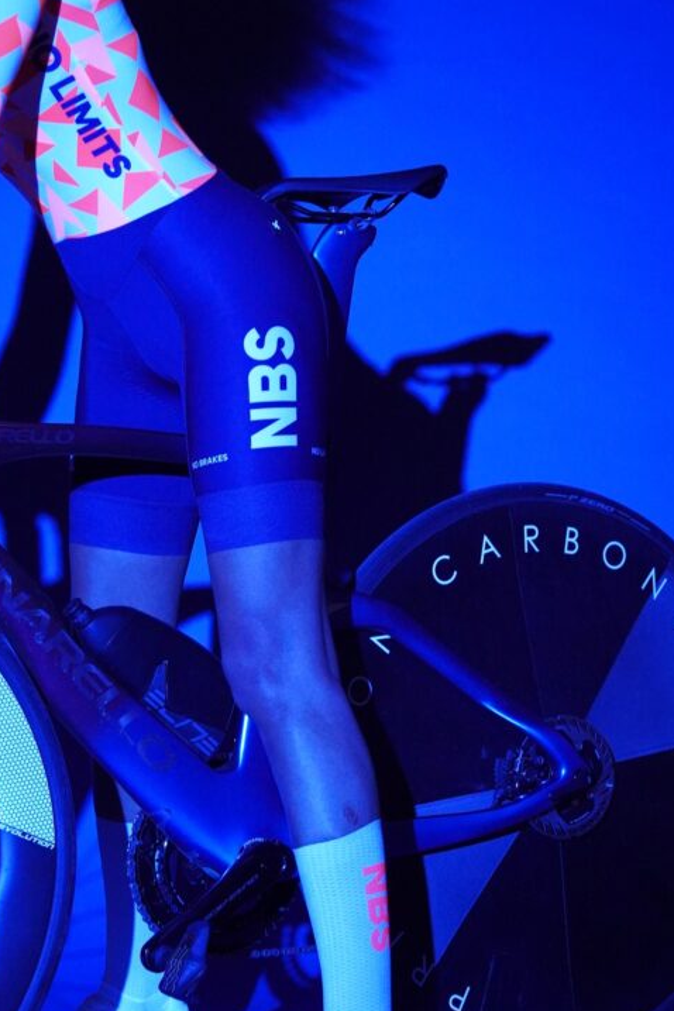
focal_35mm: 100
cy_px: 553
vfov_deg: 20.4
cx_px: 286
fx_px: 2808
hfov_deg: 13.7
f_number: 5
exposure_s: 1/160
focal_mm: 70
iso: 8000
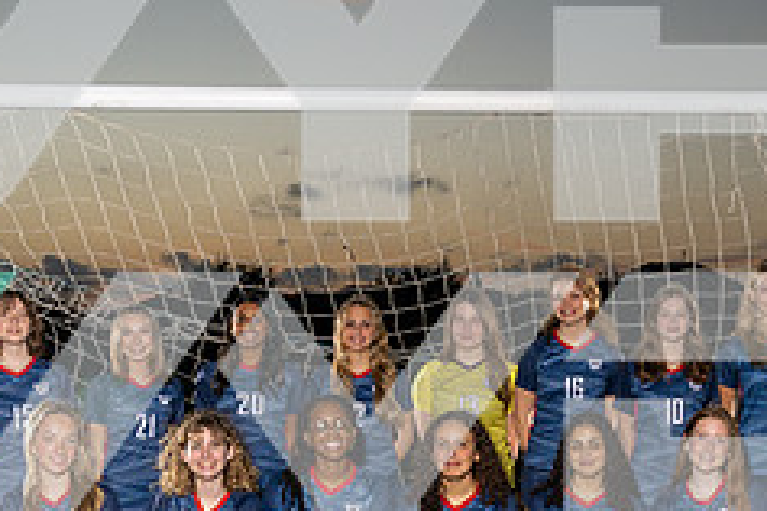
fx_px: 1385
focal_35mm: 65
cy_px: 457
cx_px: 482
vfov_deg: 20.5
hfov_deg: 30.8
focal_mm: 26
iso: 200
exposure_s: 1/250
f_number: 8
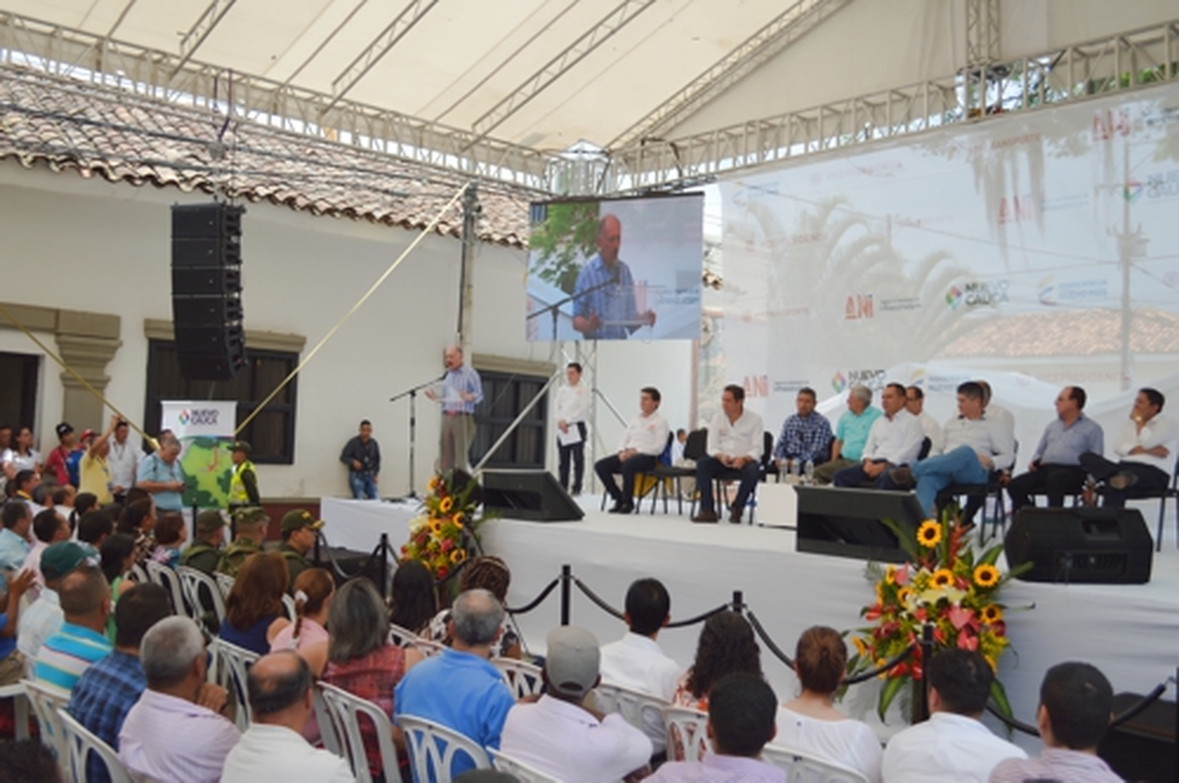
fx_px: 1079
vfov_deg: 39.9
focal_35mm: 33
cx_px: 590
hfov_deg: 57.3
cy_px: 392
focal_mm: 22
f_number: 4
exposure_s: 1/320
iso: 100
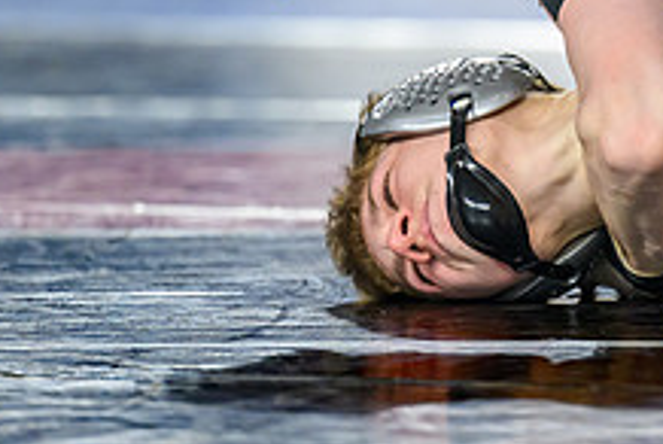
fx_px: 12282
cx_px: 656
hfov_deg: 3.1
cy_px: 12
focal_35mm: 666
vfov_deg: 2.1
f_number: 2.8
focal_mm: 200
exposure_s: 1/800
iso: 2500
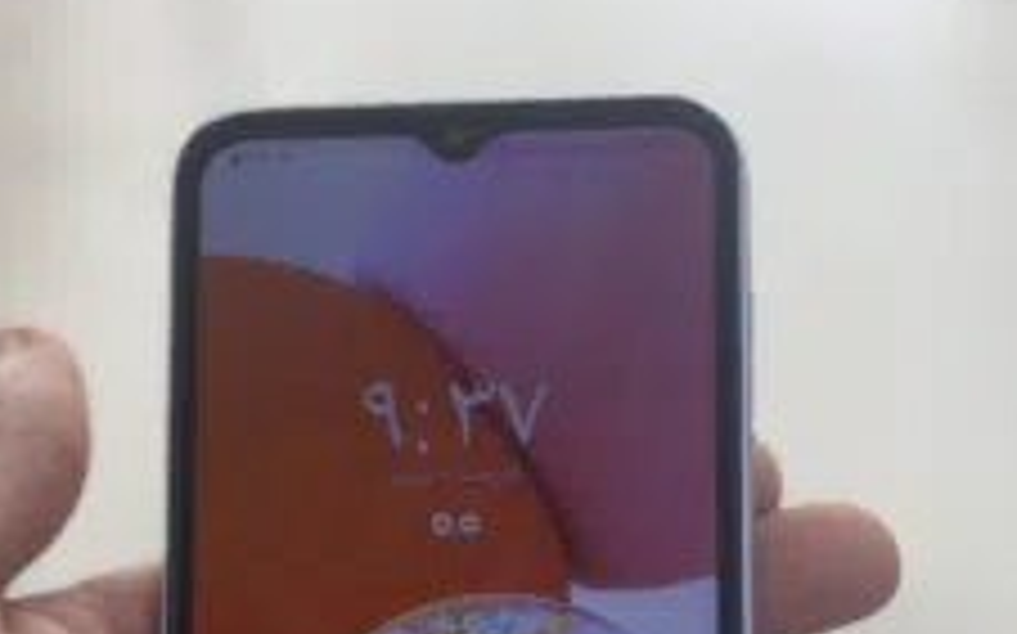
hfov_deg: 17.4
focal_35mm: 120
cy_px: 796
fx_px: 3324
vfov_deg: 10.7
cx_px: 490
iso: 50
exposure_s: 1/100
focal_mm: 7.5
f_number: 2.2
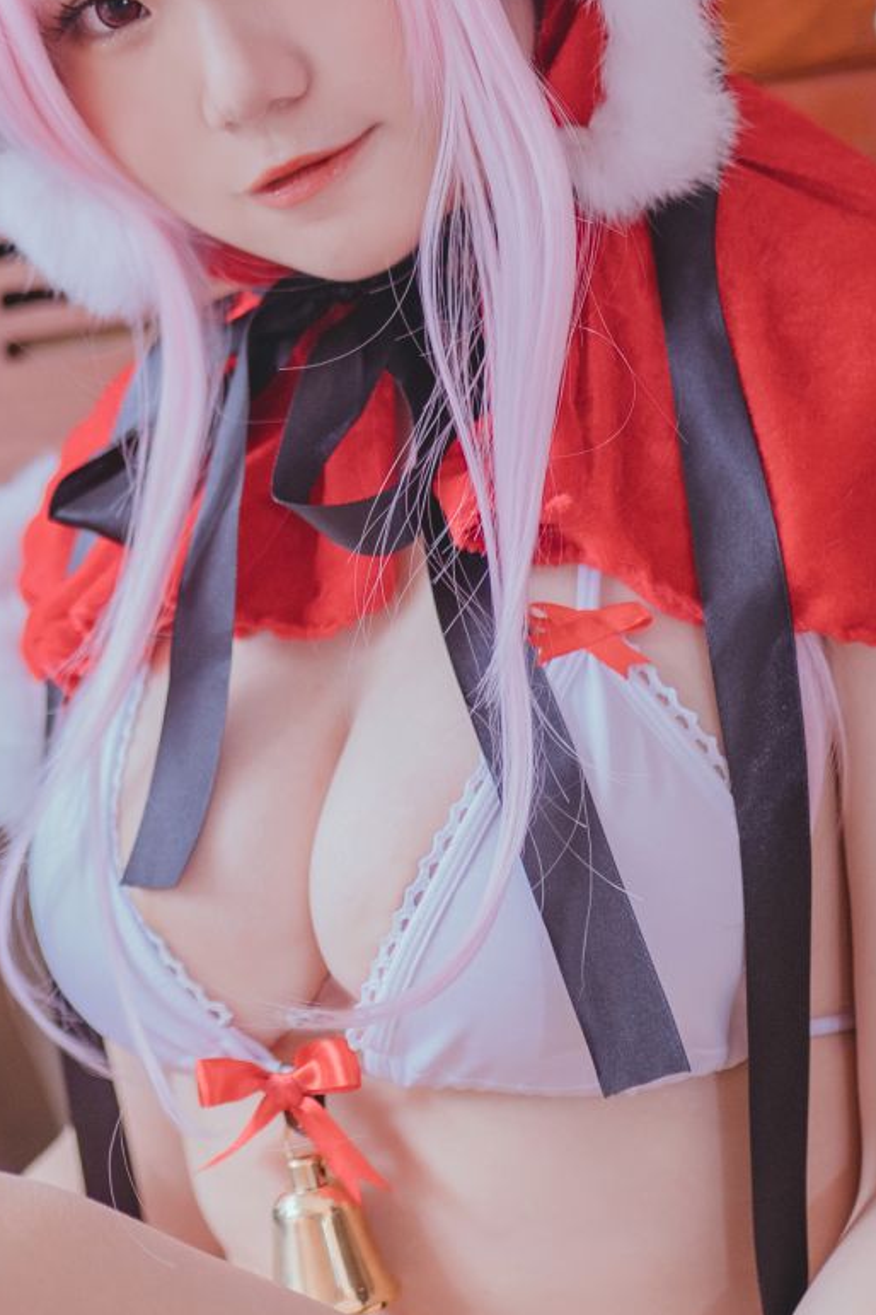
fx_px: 3978
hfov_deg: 12.2
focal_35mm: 109
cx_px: -239
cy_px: 619
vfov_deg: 18.8
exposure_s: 1/100
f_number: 1.8
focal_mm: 35
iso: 400
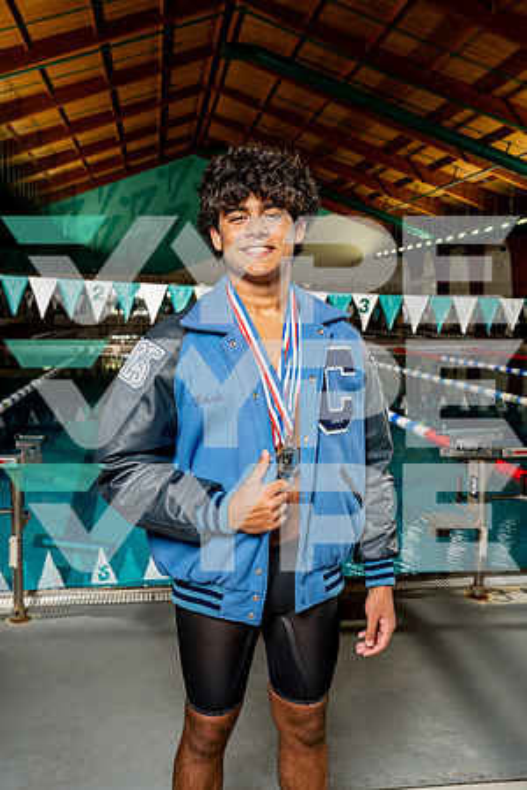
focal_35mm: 35
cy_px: 395
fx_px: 768
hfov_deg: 37.9
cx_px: 264
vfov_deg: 54.4
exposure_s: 1/250
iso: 640
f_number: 5.6
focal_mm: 35
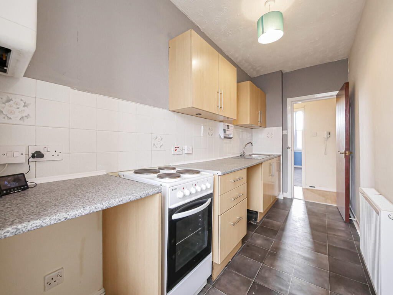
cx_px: 196
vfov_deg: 85.7
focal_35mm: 14
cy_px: 148
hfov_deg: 102.1
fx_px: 159
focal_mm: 7
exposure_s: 1/60
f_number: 4
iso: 1250
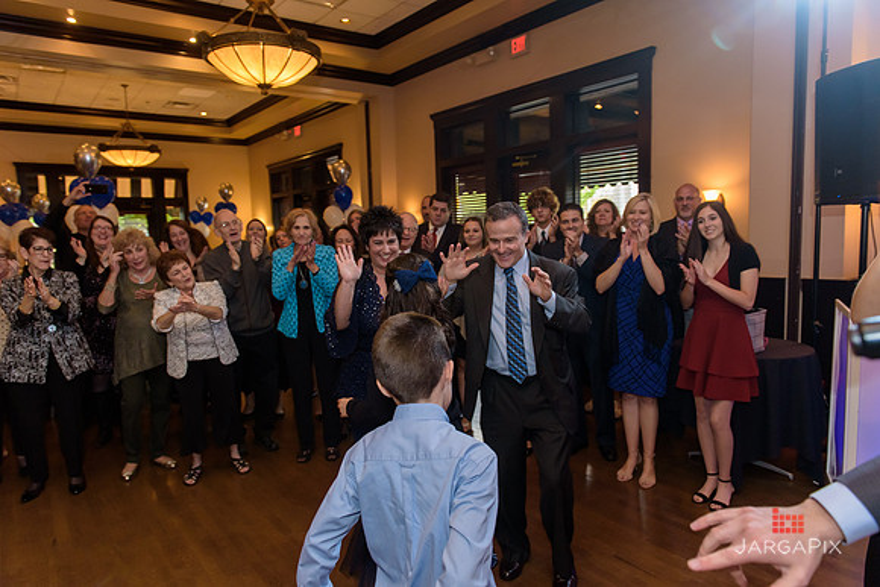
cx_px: 440
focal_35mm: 24
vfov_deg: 53.2
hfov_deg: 73.7
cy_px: 294
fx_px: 587
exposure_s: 1/125
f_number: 3.2
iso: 1600
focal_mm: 24
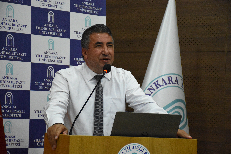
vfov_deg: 13.8
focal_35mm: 99
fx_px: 635
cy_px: 77
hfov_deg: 20.6
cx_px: 116
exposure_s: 1/100
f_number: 5
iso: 5000
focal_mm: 66
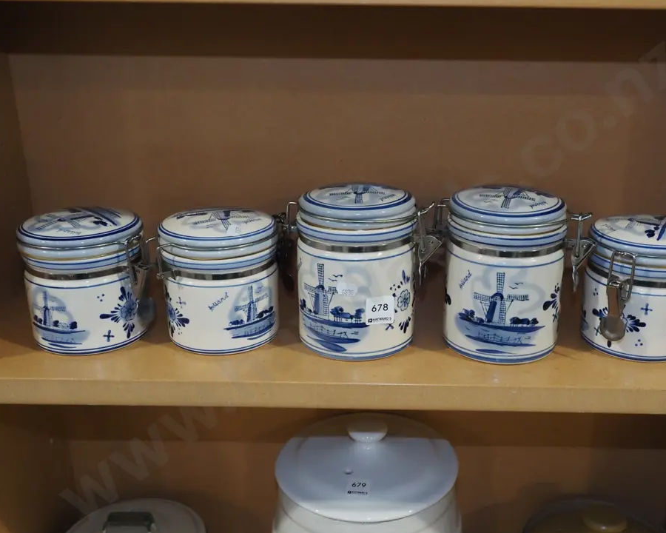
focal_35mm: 40
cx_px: 371
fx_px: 788
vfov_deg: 37.3
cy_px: 283
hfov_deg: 45.7
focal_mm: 18
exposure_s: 1/60
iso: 1600
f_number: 5.6
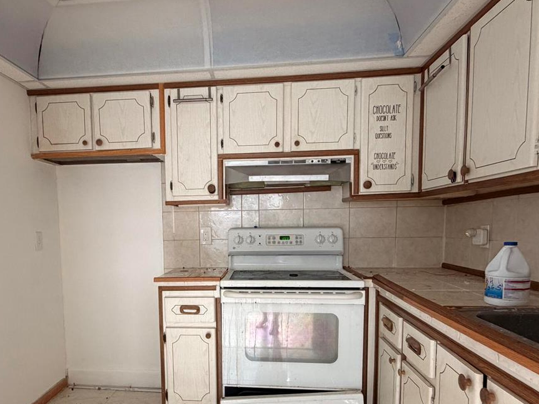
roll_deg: +1.3
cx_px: 213
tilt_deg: -6.1
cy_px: 263
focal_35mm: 26
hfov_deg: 66.6
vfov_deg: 52.2
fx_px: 405
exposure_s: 1/102
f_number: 2.2
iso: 320
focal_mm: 2.22
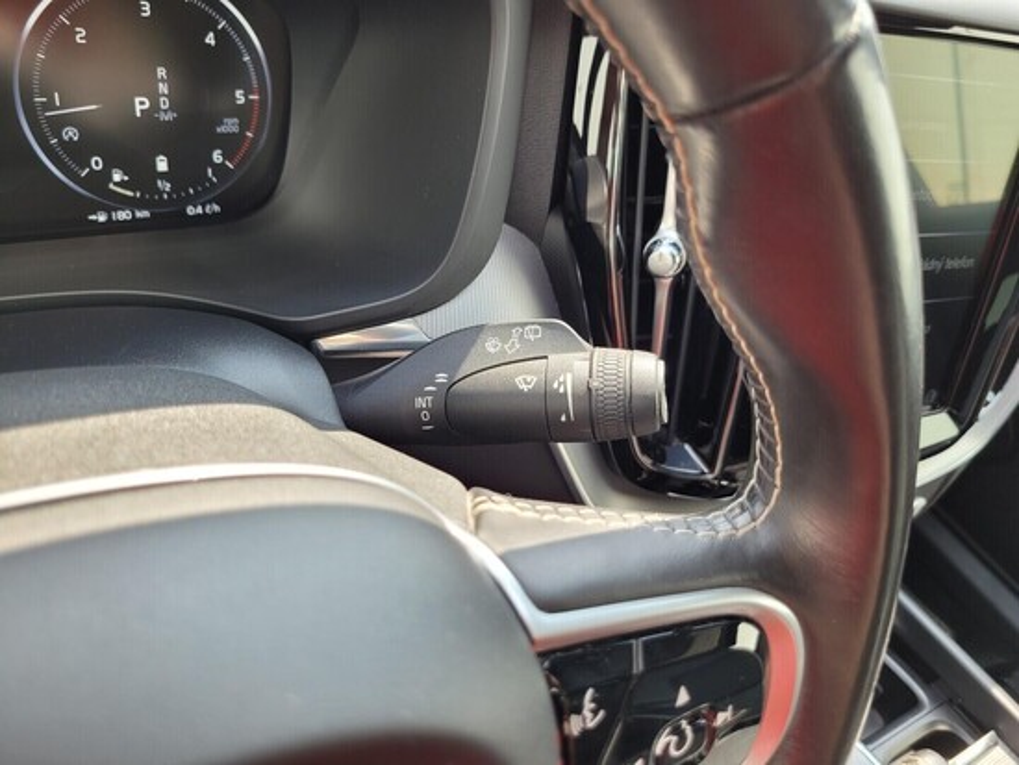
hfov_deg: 67.3
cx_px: 510
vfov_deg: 53.1
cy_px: 382
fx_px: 766
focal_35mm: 26
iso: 40
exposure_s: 1/124
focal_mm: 5.4
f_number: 1.8
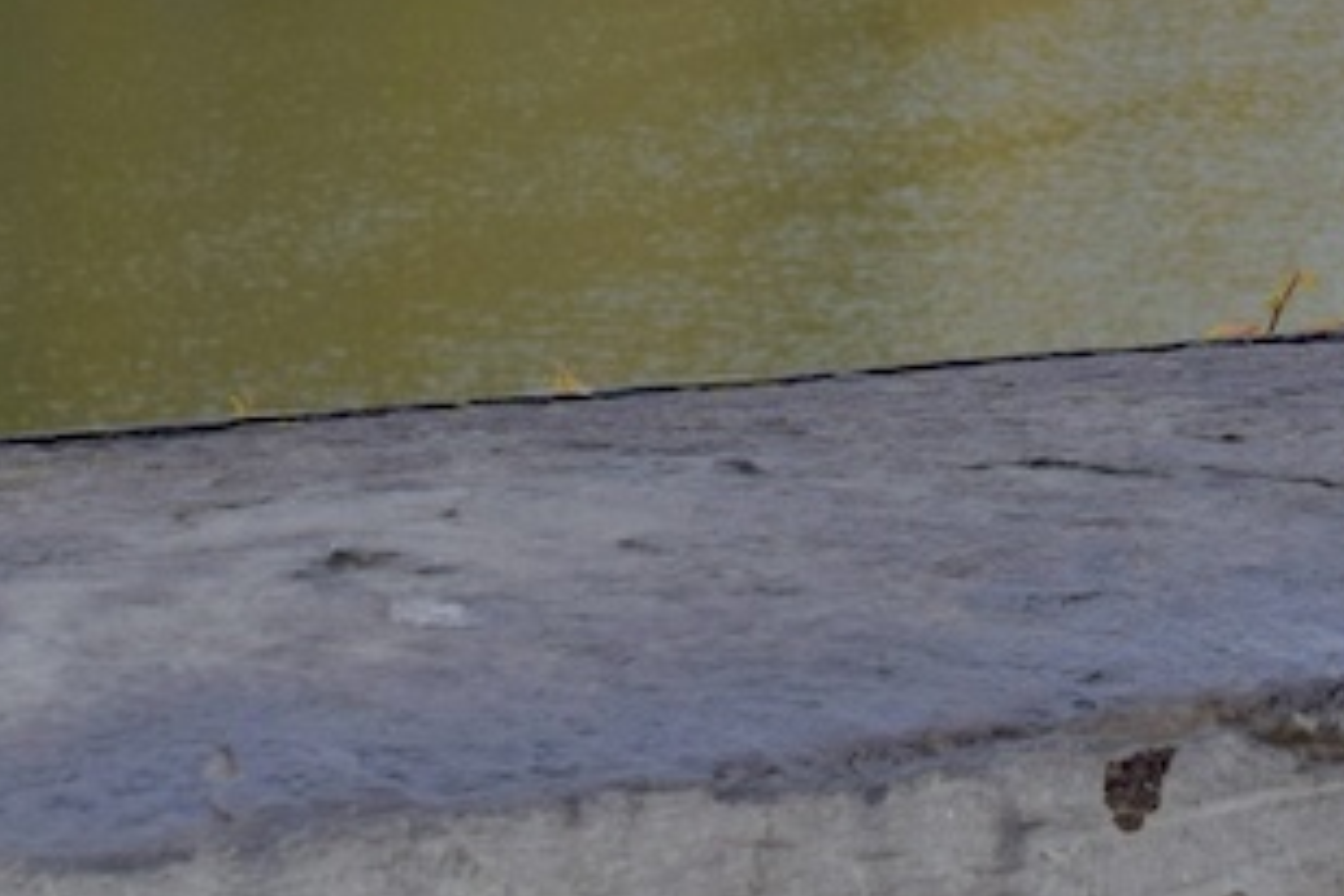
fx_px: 5226
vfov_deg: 9.5
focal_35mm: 140
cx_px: 1096
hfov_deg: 14.6
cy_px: -405
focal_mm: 24
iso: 125
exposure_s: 1/125
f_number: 5.6
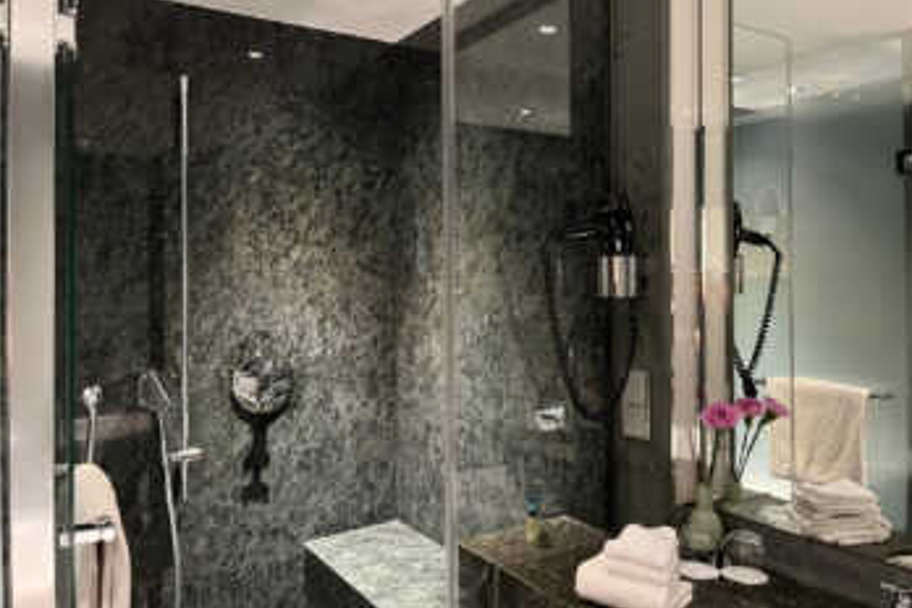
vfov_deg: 46.3
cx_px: 451
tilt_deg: +0.3
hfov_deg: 65.5
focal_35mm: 28
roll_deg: +0.0
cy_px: 270
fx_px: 709
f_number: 1.6
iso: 500
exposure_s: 1/33
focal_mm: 5.1
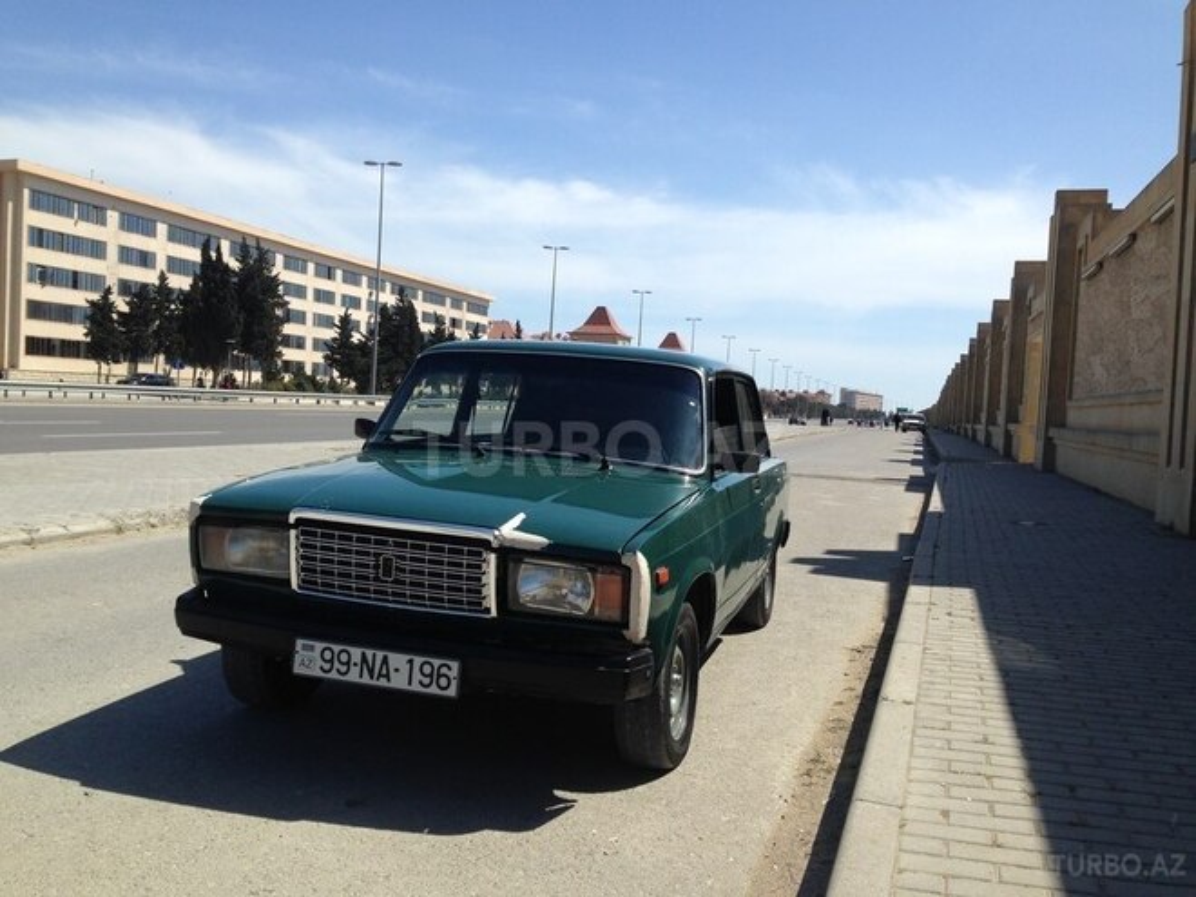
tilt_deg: -2.3
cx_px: 598
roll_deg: -2.7
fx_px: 1140
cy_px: 448
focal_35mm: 33
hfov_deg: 55.4
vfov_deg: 42.9
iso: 50
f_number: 2.4
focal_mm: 4.12
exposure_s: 1/1938
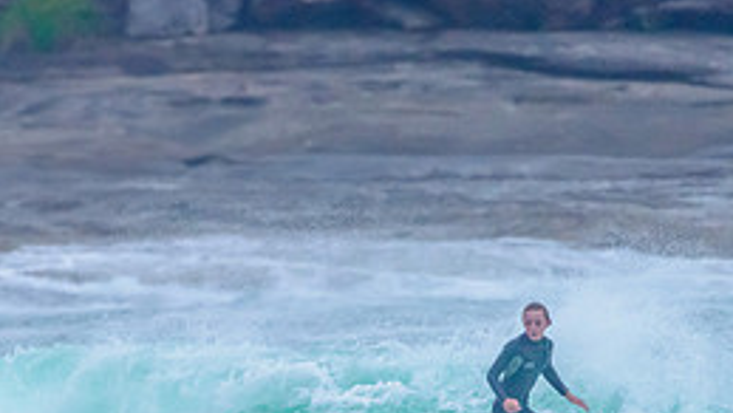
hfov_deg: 1.5
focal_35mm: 1435
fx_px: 27905
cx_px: 174
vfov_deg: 0.8
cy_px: 399
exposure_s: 1/2000
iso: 2000
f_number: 5.6
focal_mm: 500
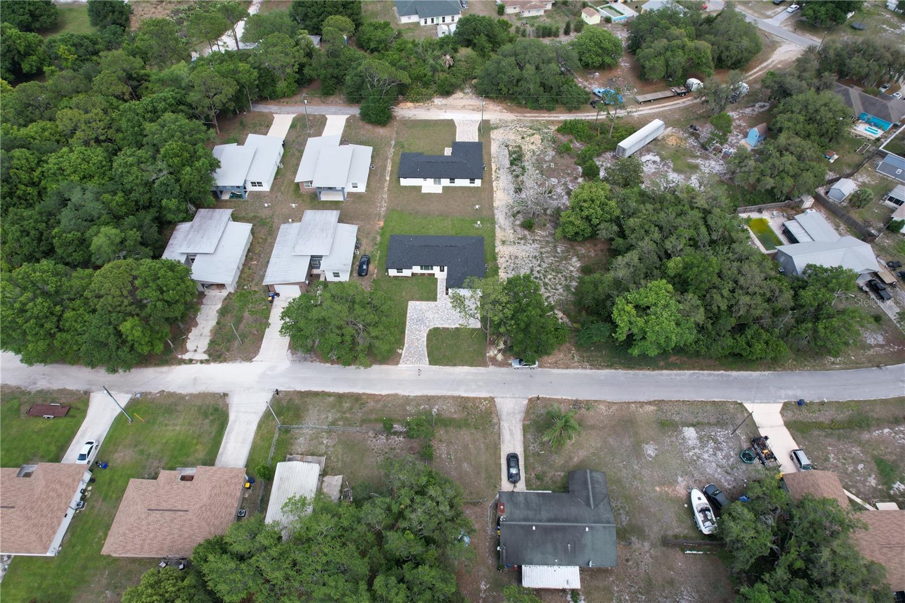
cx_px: 452
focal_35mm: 22
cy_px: 302
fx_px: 553
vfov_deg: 57.2
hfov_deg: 78.6
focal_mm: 8.38
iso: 130
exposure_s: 1/800
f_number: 2.8
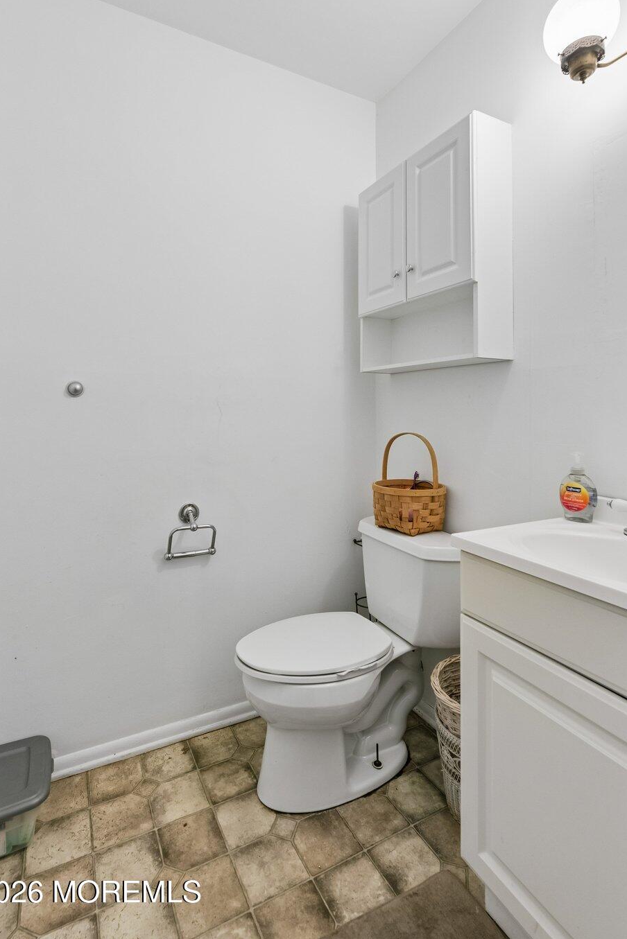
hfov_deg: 70.5
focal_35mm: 17
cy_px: 408
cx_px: 307
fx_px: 444
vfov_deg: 92.7
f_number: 7.1
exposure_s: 1/20
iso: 1000
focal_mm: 15
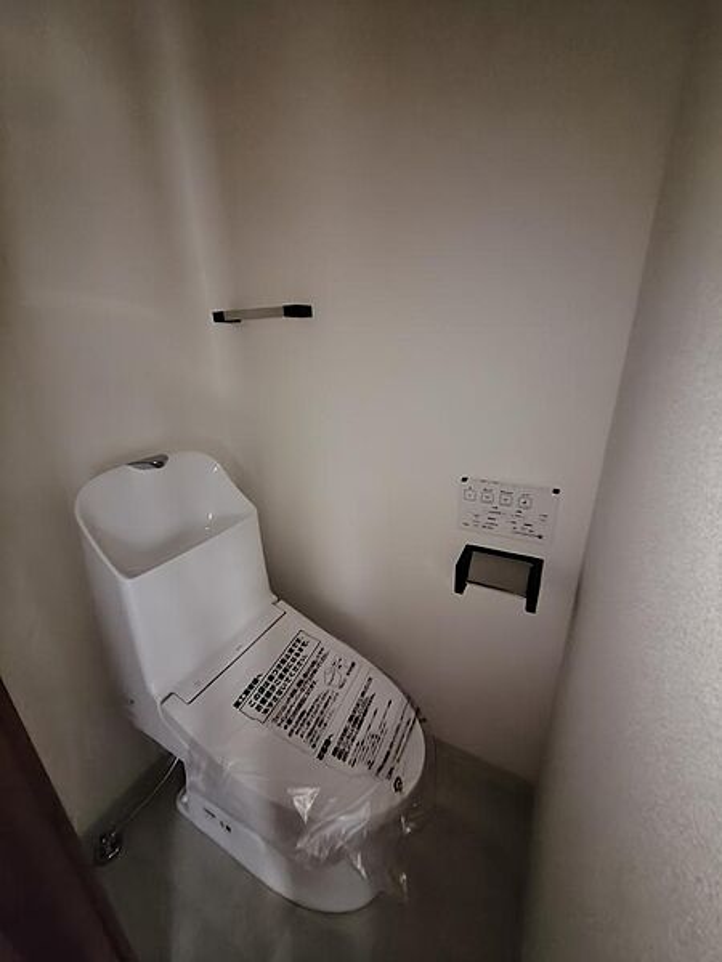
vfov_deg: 106.2
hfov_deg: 89.9
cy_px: 481
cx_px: 361
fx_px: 362
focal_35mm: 13
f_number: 2.2
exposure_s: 1/30
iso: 1539
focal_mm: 2.16
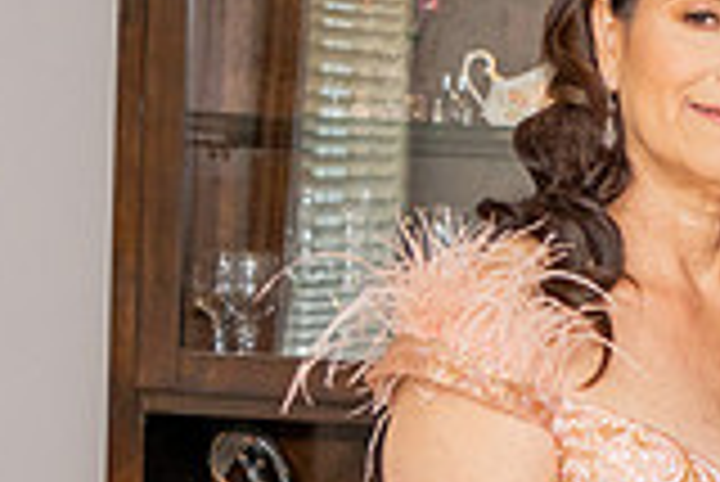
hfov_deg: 11.4
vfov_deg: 7.8
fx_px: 3503
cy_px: 563
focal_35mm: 175
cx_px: 982
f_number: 4
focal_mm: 35
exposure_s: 1/160
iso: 640
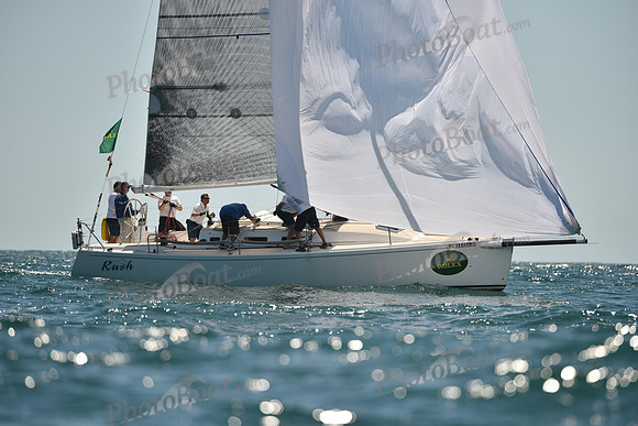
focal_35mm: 400
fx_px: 7090
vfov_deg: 3.4
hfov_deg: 5.2
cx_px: 319
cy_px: 213
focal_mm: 400
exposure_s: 1/2500
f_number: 5
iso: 250
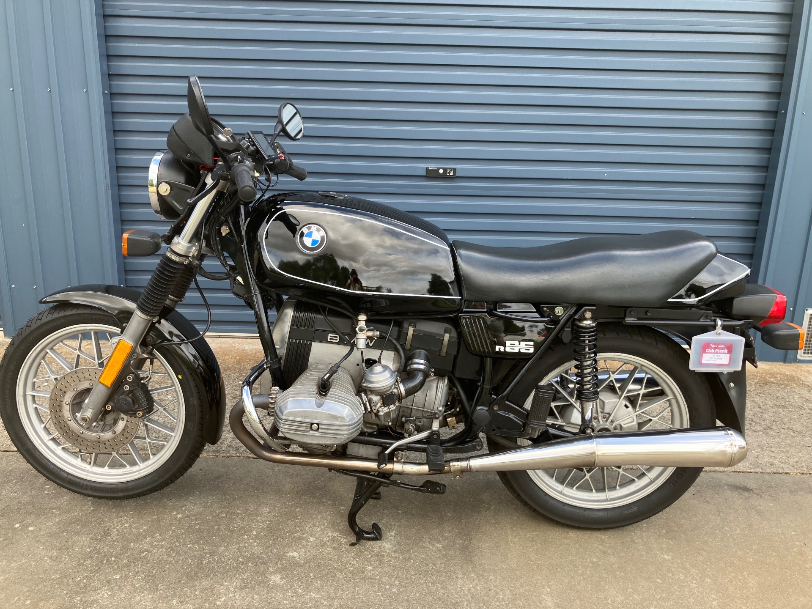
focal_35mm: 28
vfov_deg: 49.7
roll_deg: -1.2
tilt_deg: -14.2
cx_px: 406
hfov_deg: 63.4
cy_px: 304
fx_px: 657
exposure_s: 1/174
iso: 32
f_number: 1.8
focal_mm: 3.99
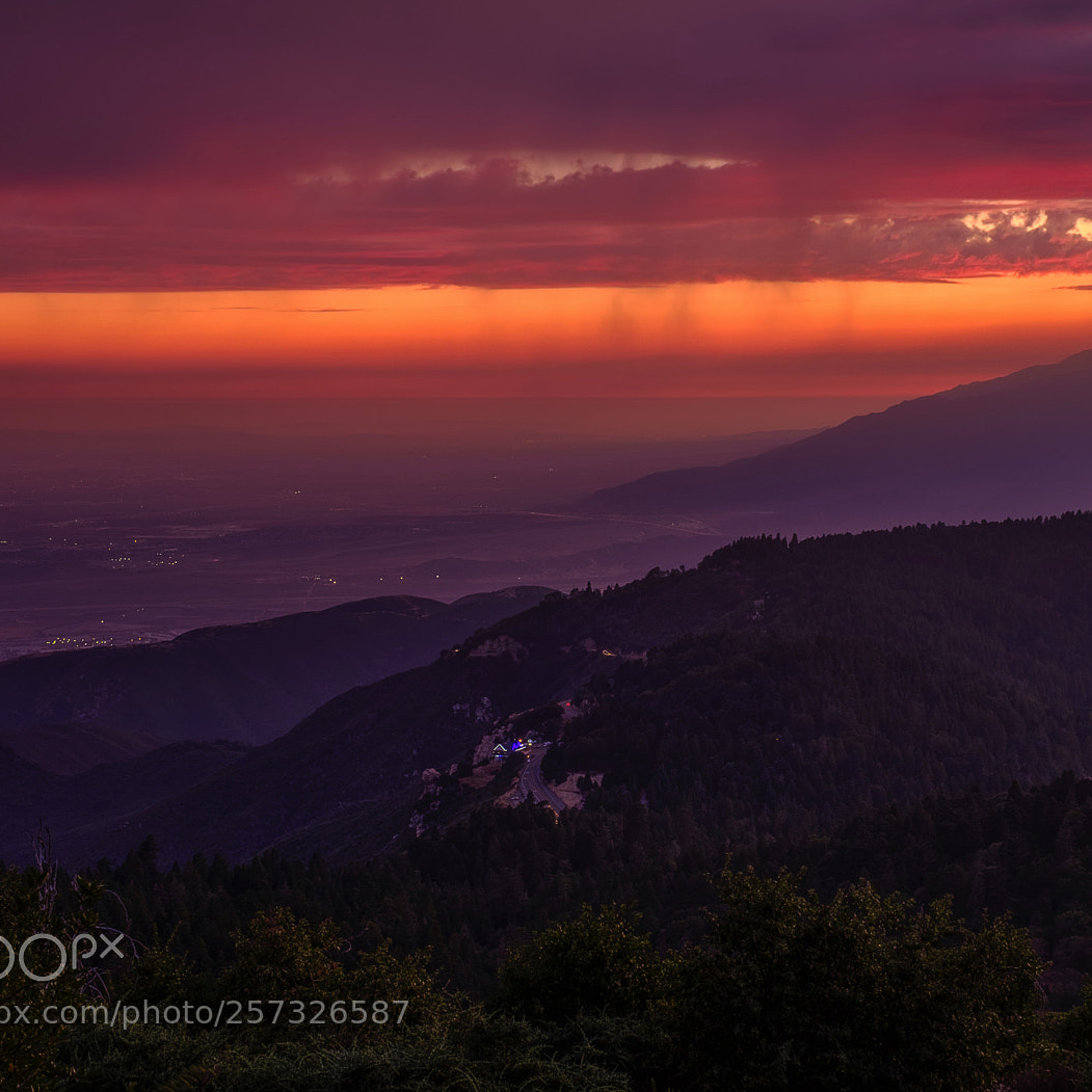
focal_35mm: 66
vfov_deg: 26.1
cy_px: 540
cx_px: 697
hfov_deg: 26.0
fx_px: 2356
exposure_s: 1/1.25
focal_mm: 34.2
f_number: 22
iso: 100
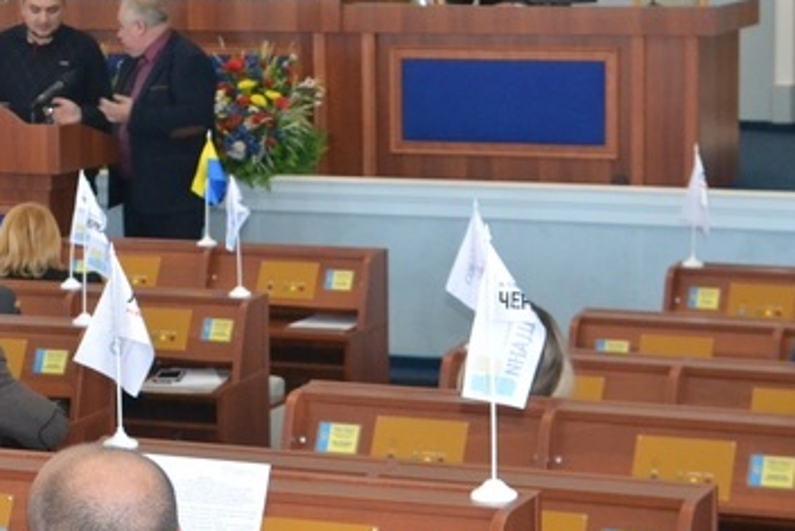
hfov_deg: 15.5
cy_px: 250
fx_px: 2894
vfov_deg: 10.5
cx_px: 86
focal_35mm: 131
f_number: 5.6
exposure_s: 1/60
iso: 3200
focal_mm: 48
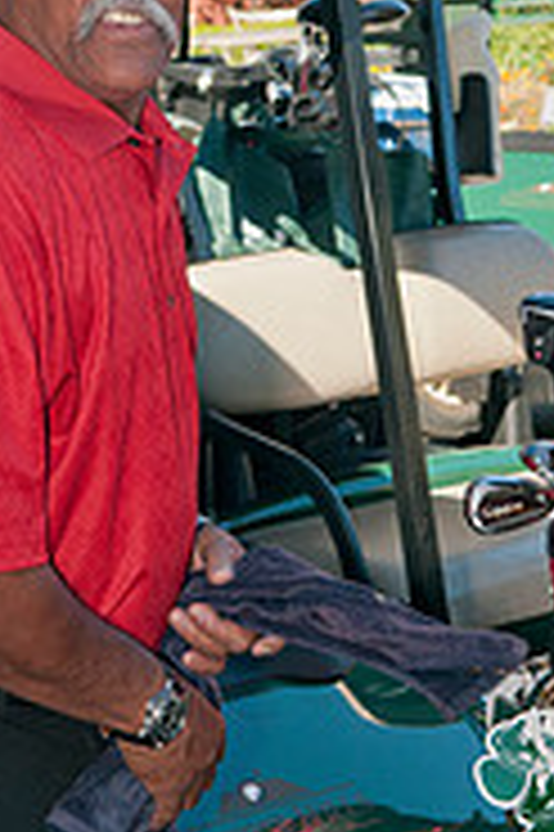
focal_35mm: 146
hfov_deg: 9.4
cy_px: 18
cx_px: 128
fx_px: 3376
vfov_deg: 13.9
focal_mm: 40
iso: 200
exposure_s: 1/200
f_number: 7.1
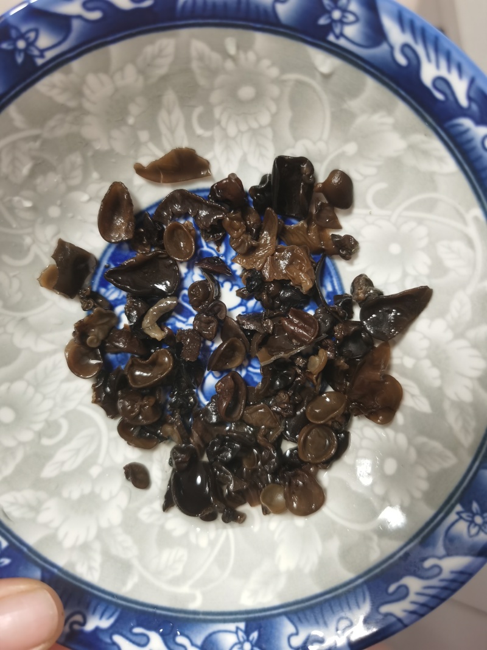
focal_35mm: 27
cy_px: 325
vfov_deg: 65.3
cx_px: 244
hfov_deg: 51.3
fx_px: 507
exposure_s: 1/50
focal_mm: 5.56
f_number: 1.6
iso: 160
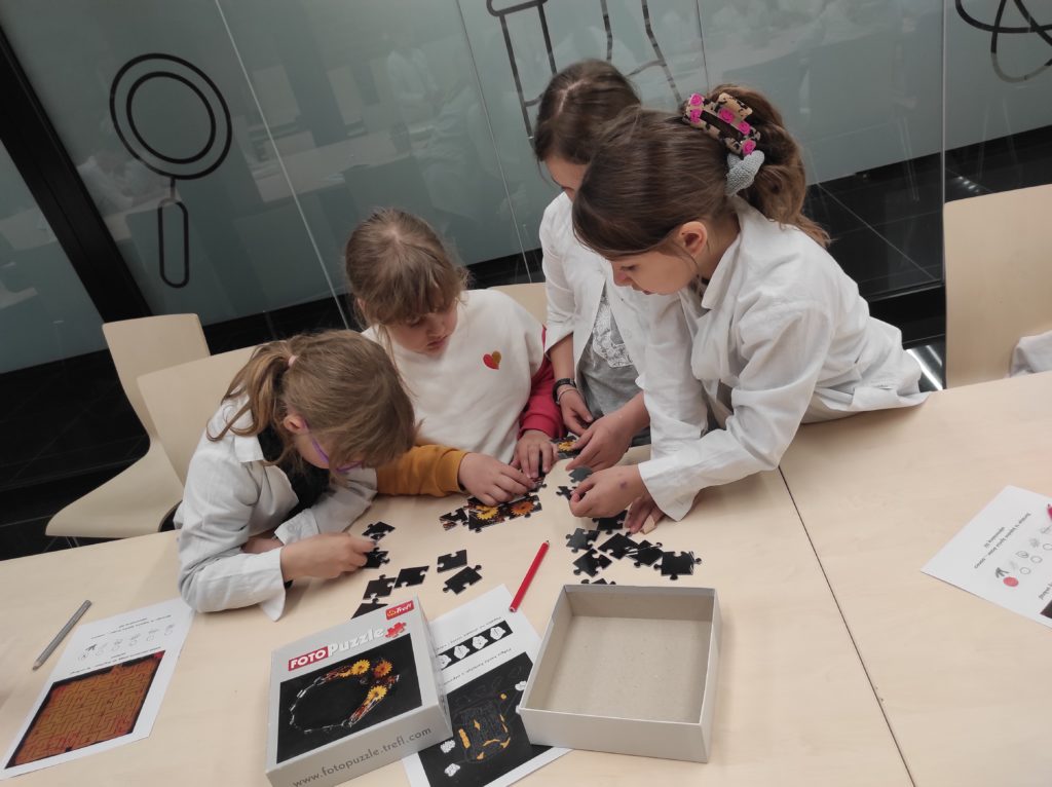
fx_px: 759
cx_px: 526
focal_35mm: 25
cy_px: 394
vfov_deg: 54.8
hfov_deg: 69.4
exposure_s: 1/100
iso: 195
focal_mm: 5.43
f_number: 1.89
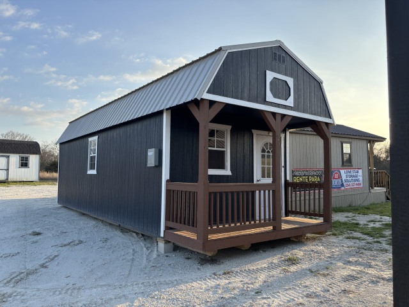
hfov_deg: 67.3
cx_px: 204
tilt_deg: +2.0
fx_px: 307
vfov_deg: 53.1
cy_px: 154
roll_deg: +0.6
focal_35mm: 26
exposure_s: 1/1016
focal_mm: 5.96
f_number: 1.6
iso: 50
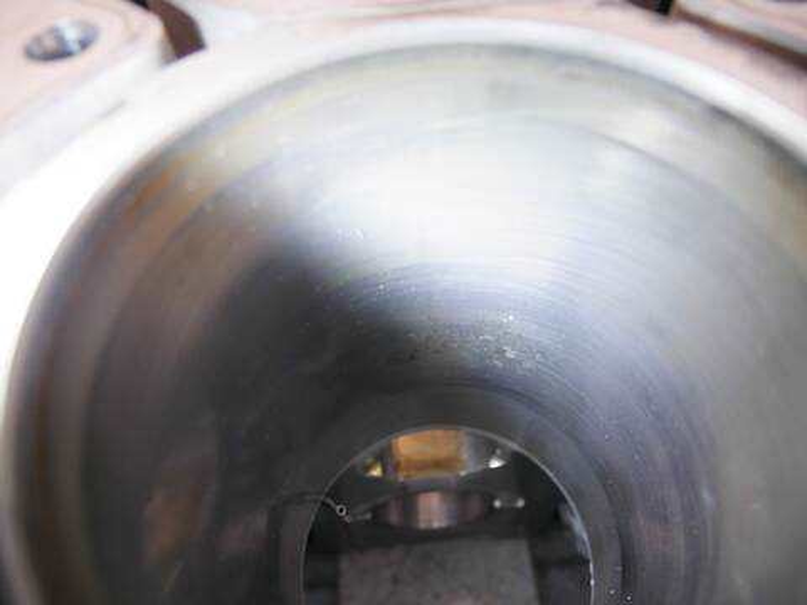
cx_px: 404
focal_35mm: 24
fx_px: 560
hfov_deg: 71.6
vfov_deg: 56.8
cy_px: 302
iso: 400
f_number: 3.5
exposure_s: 1/60
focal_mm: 12
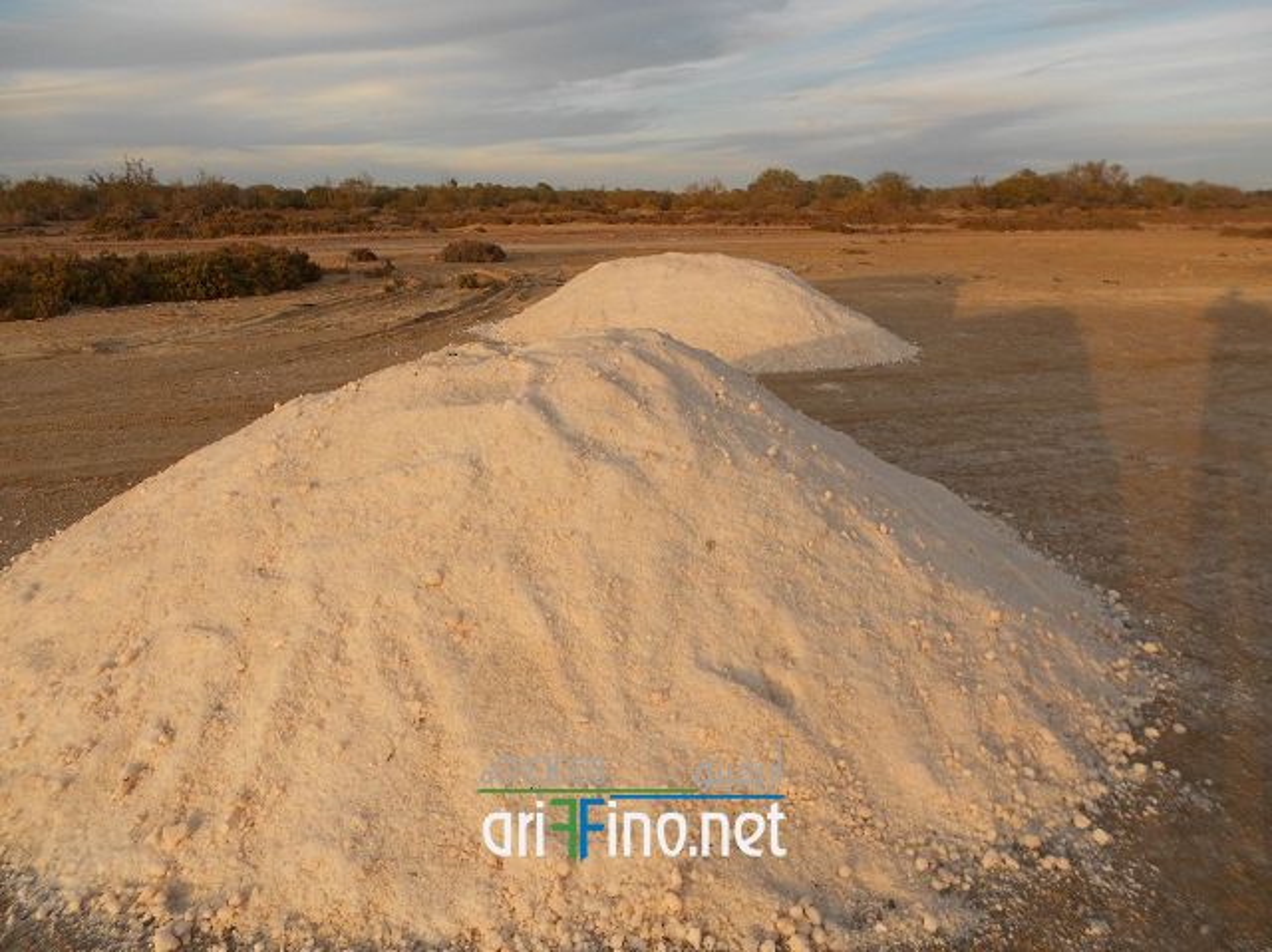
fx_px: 955
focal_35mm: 26
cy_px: 476
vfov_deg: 53.0
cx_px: 636
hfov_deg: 67.3
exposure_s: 1/320
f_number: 3.2
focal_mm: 4.6
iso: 80
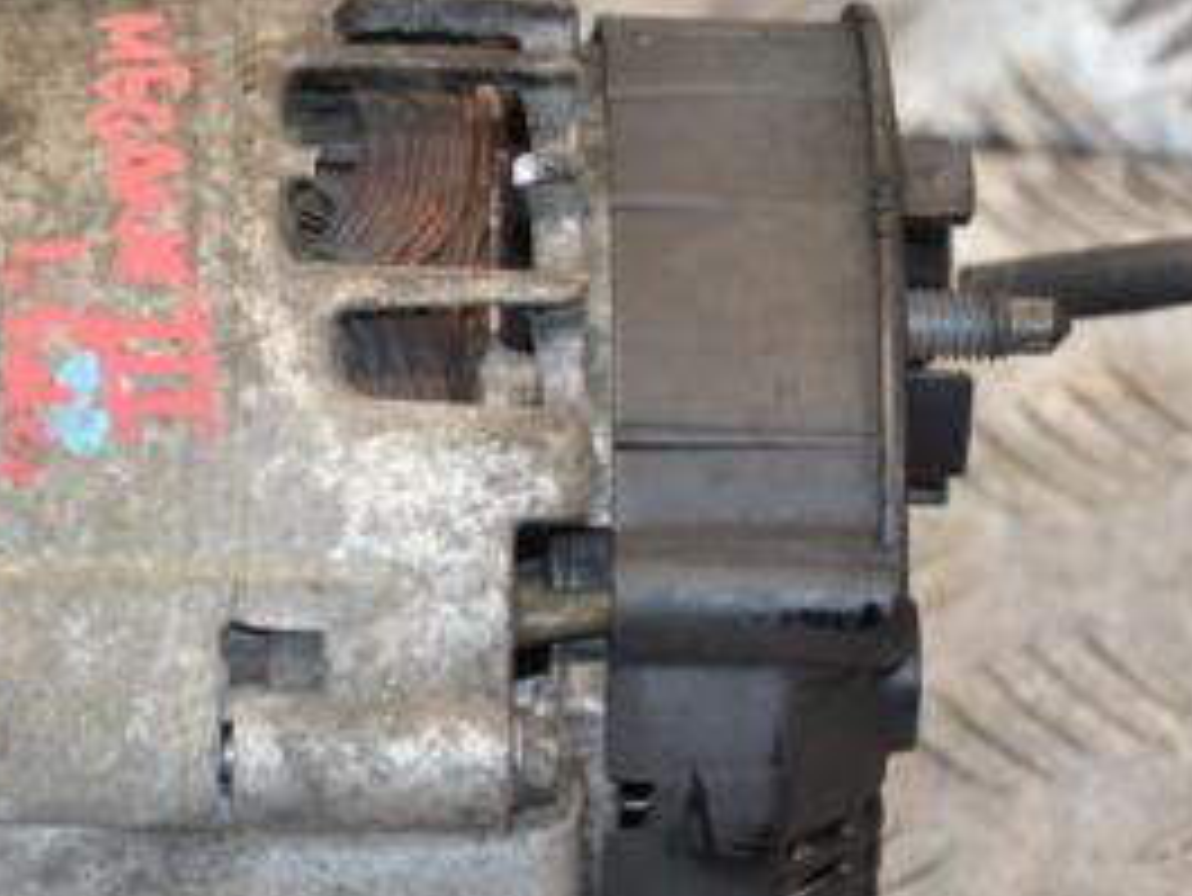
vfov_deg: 6.1
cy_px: 644
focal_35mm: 245
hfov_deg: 8.1
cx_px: 139
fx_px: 8443
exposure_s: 1/125
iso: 800
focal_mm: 75
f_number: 5.3
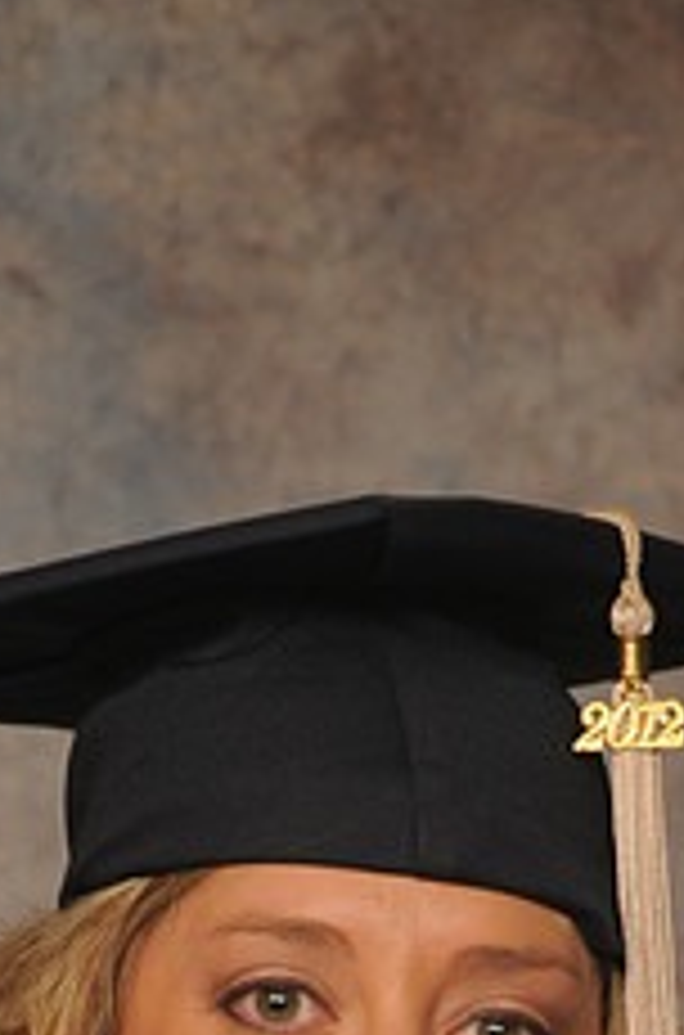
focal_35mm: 379
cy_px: 1206
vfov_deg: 5.4
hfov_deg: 3.6
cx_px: 362
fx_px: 10866
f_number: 5.6
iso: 200
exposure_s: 1/60
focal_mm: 100
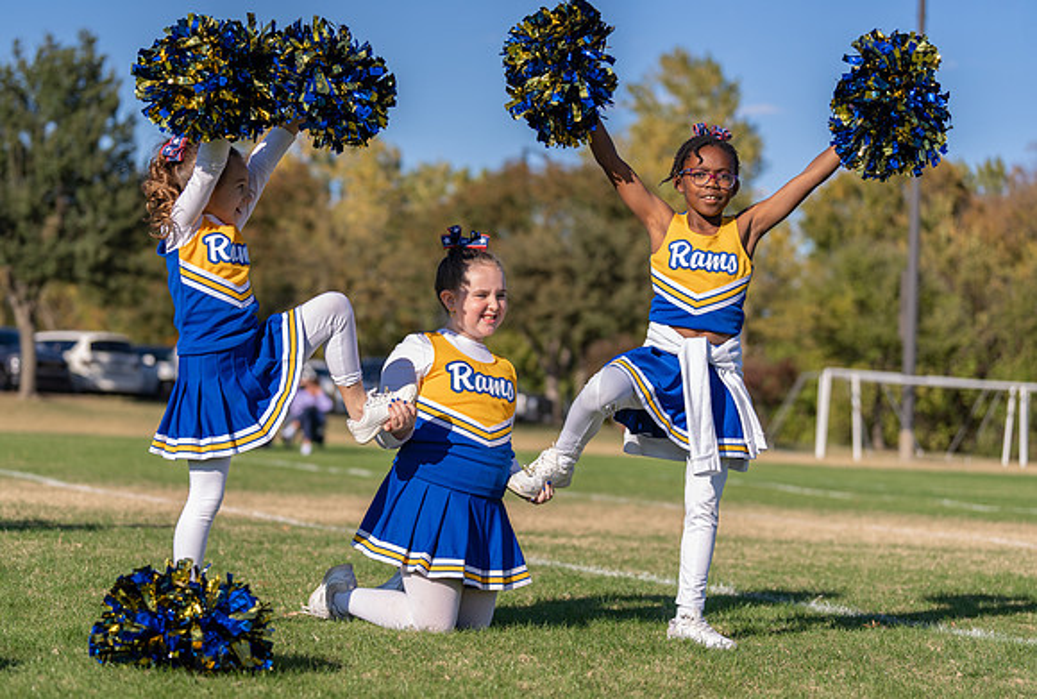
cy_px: 399
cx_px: 438
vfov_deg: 15.5
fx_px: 2561
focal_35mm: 89
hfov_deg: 22.9
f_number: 2.8
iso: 100
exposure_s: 1/1600
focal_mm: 77
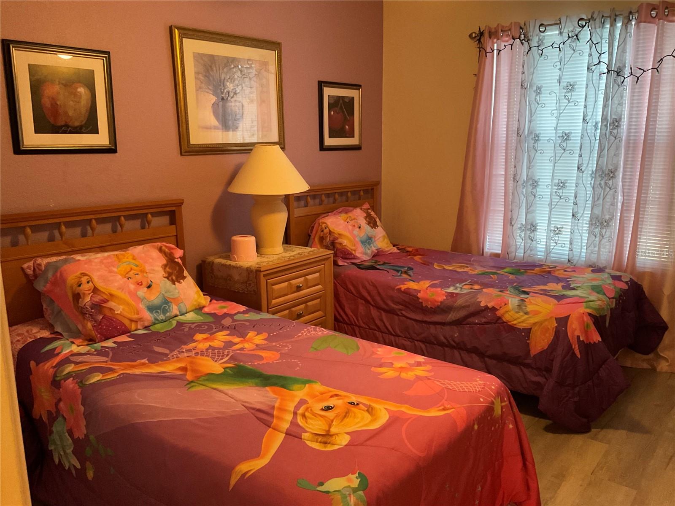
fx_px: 565
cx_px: 338
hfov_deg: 61.7
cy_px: 253
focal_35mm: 29
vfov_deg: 48.2
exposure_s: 1/30
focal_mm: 3
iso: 320
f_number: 1.8
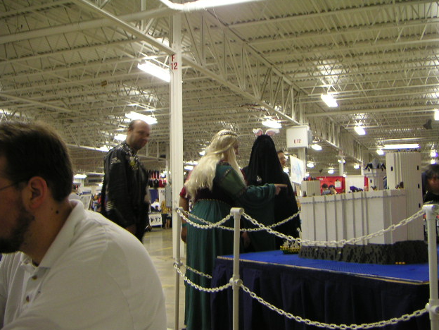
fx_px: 520
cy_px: 164
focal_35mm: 41
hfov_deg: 45.8
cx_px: 218
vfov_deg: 35.1
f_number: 2.9
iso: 100
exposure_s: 1/10
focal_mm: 5.3
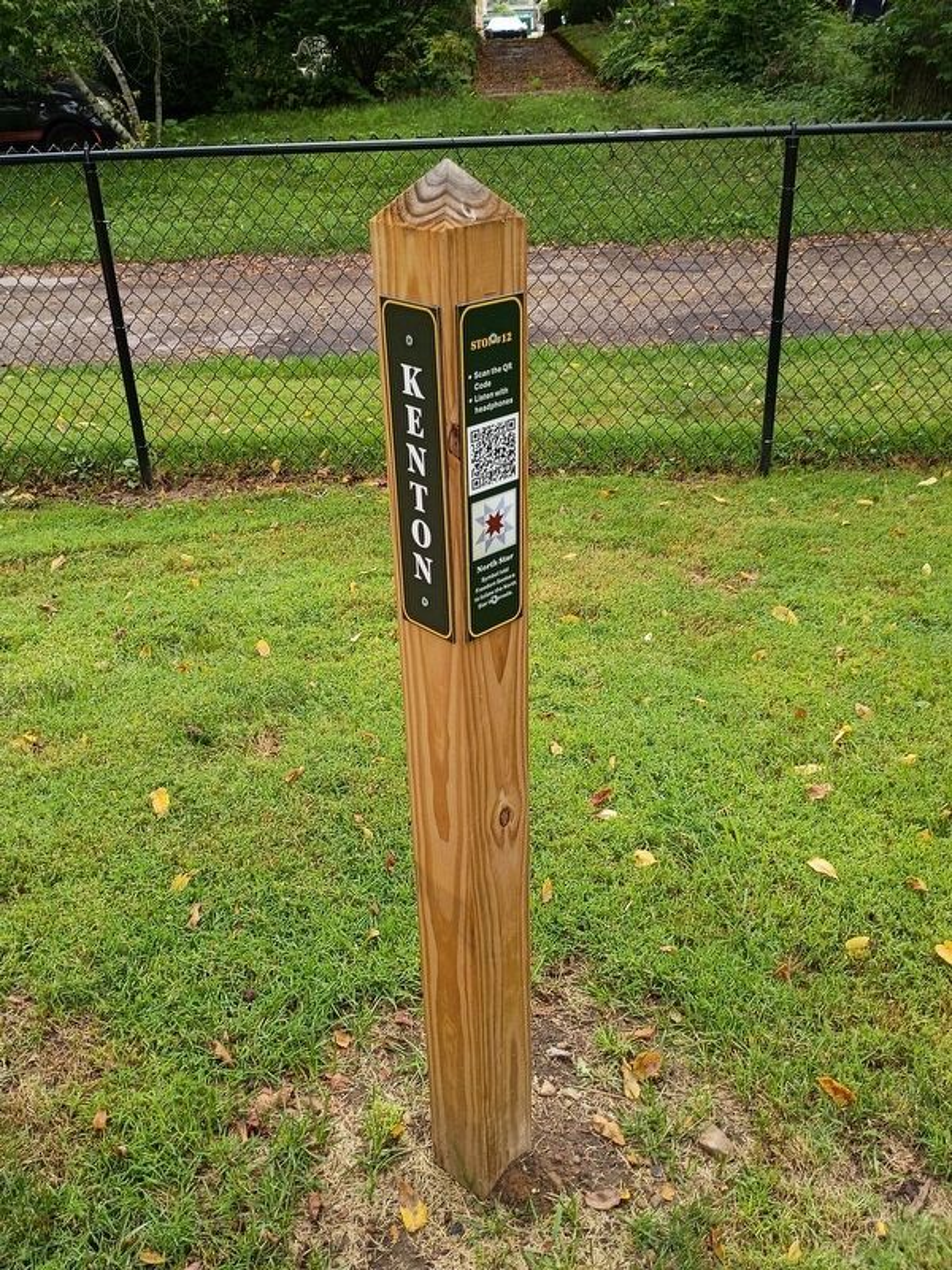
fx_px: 1063
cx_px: 476
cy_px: 635
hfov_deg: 48.2
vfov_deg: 61.7
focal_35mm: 29
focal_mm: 4.27
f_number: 1.8
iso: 100
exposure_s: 1/127
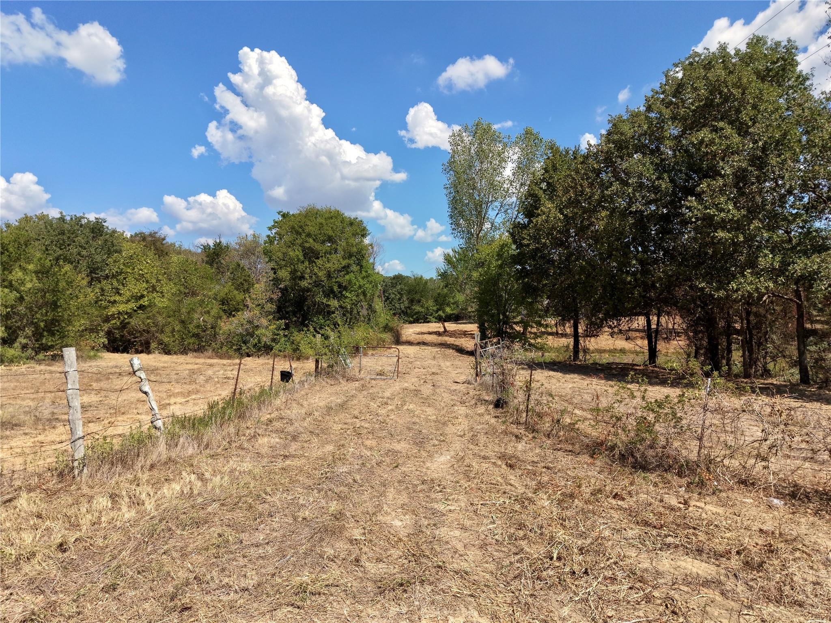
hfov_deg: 71.6
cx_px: 416
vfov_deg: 56.8
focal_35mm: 24
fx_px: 576
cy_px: 312
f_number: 1.8
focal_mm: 8.67
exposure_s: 1/8000
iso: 200
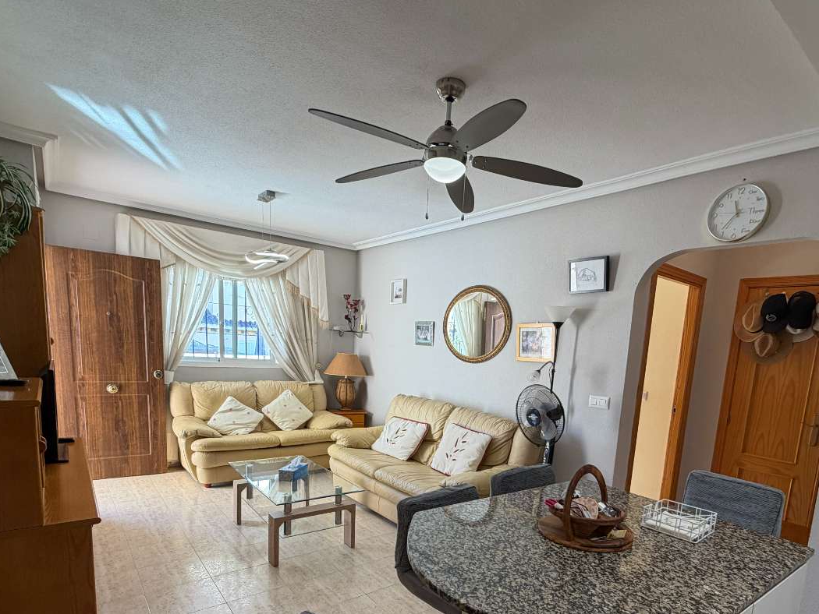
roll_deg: -3.7
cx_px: 456
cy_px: 420
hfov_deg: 81.4
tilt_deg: -8.5
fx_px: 473
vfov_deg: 63.9
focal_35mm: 20
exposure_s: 1/100
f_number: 2.2
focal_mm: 2.22
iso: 125
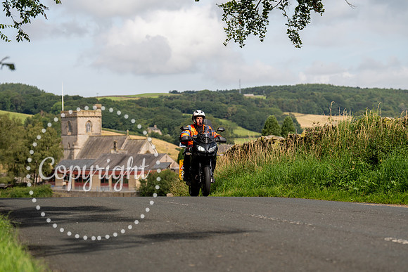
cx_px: 204
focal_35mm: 102
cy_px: 136
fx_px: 1156
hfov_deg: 20.0
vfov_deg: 13.4
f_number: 4
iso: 100
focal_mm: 102
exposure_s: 1/1000
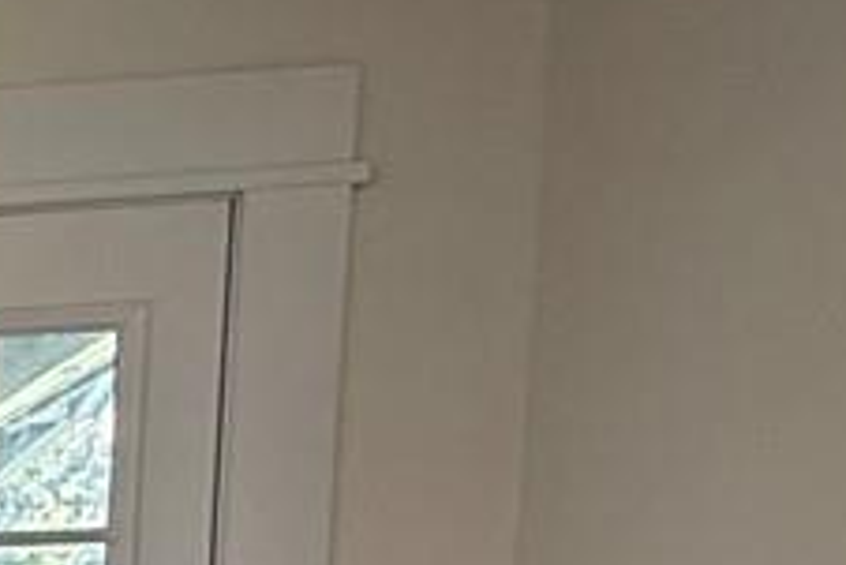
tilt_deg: -5.7
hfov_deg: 13.9
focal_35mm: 103
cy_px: 1111
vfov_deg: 11.9
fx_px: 2422
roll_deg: +1.3
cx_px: -1194
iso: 160
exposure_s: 1/120
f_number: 2.2
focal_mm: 2.22
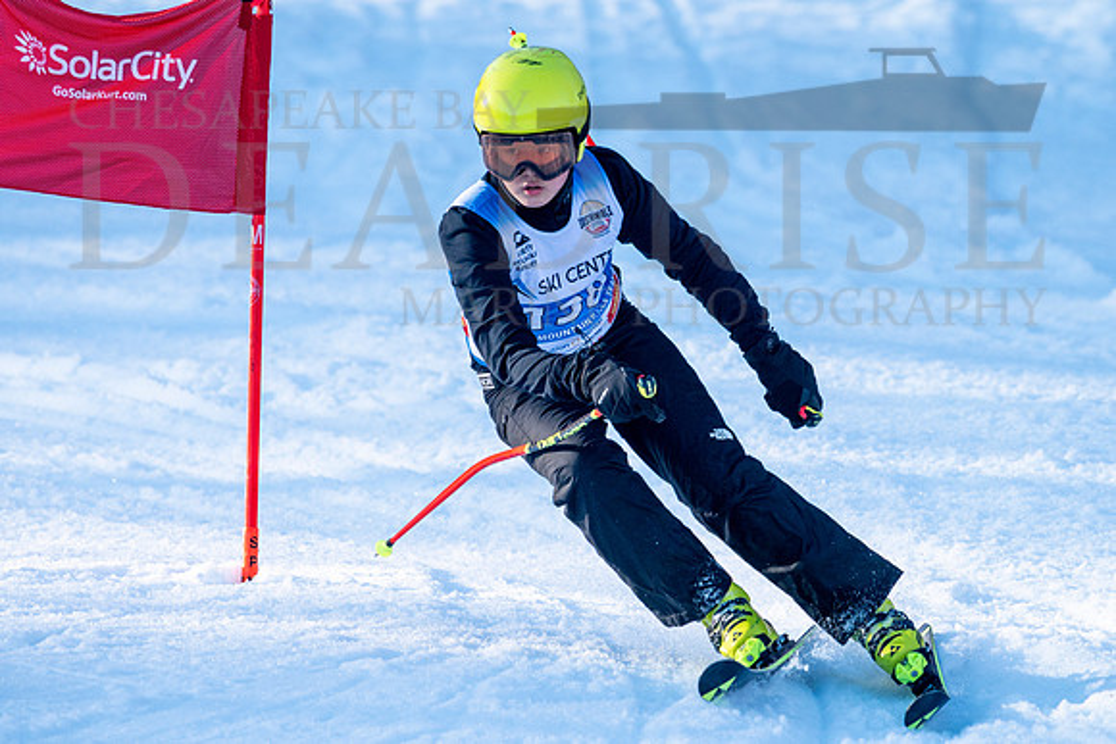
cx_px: 574
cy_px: 345
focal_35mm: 640
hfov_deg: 3.2
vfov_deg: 2.1
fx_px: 19855
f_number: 8
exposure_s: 1/2000
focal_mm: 560
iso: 1250
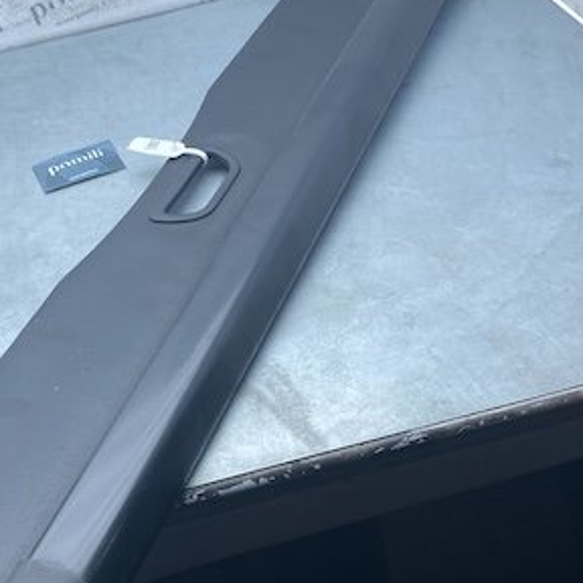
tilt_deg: -43.0
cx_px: 194
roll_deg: +10.8
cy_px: 379
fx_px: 972
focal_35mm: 51
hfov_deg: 33.1
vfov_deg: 33.2
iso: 32
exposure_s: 1/387
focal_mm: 4.25
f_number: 1.8
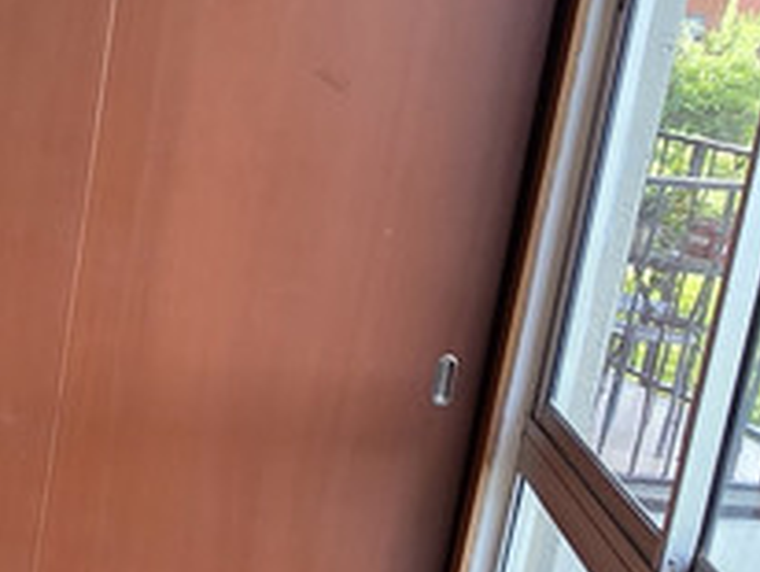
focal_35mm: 68
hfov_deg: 24.5
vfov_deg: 21.6
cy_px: 395
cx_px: -255
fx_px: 1495
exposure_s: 1/120
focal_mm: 2.2
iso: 125
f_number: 1.9
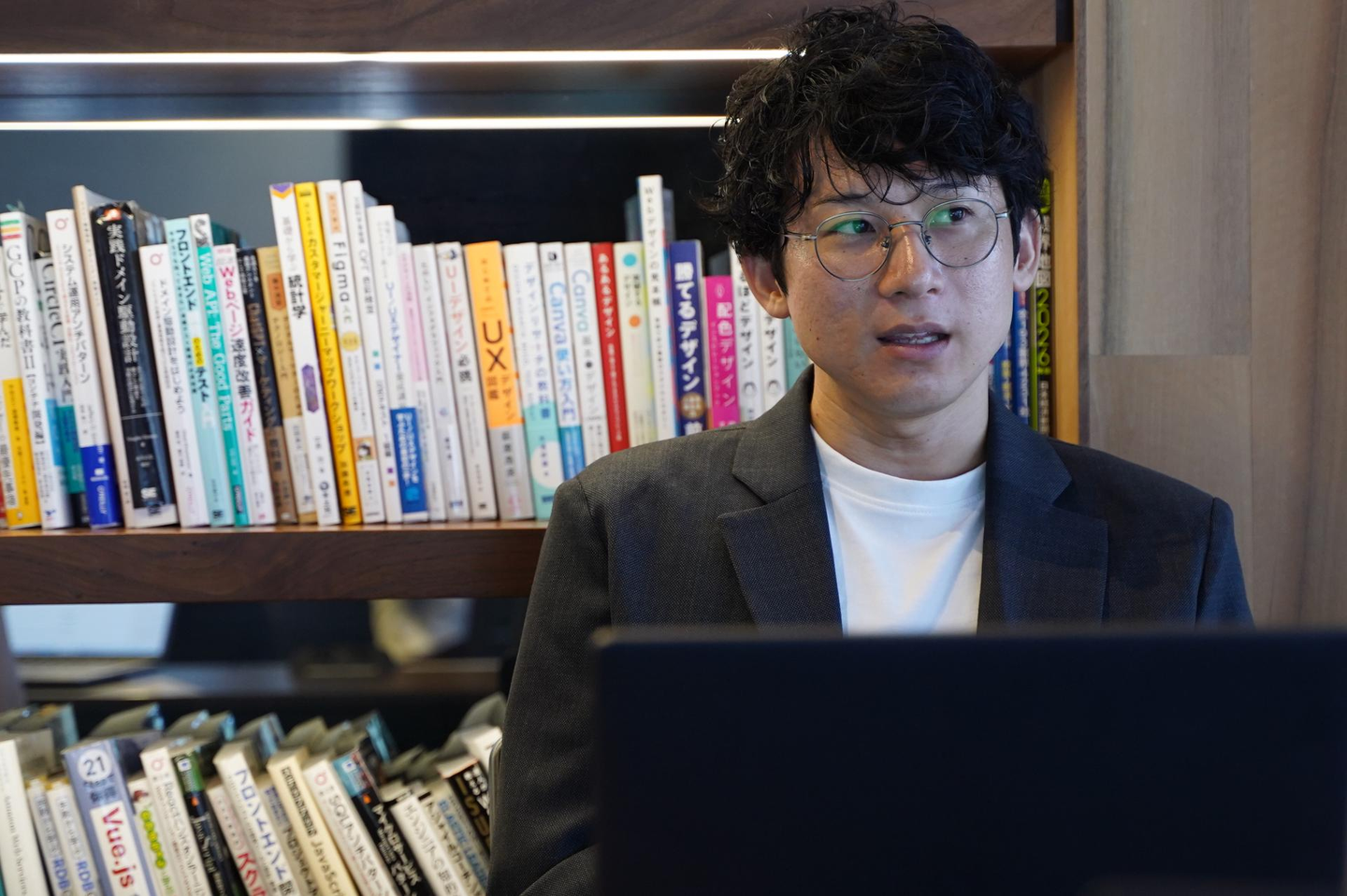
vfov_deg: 13.7
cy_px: 448
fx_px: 3739
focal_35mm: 100
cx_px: 674
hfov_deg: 20.4
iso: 1600
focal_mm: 67
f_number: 2.8
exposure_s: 1/160
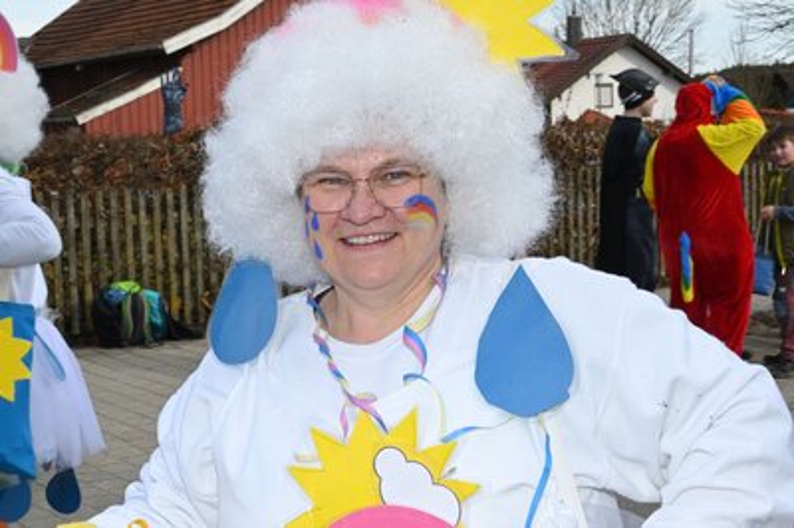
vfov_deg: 20.3
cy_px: 264
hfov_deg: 30.1
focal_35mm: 67
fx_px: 1476
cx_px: 397
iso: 1000
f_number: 22
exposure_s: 1/200
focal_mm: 67
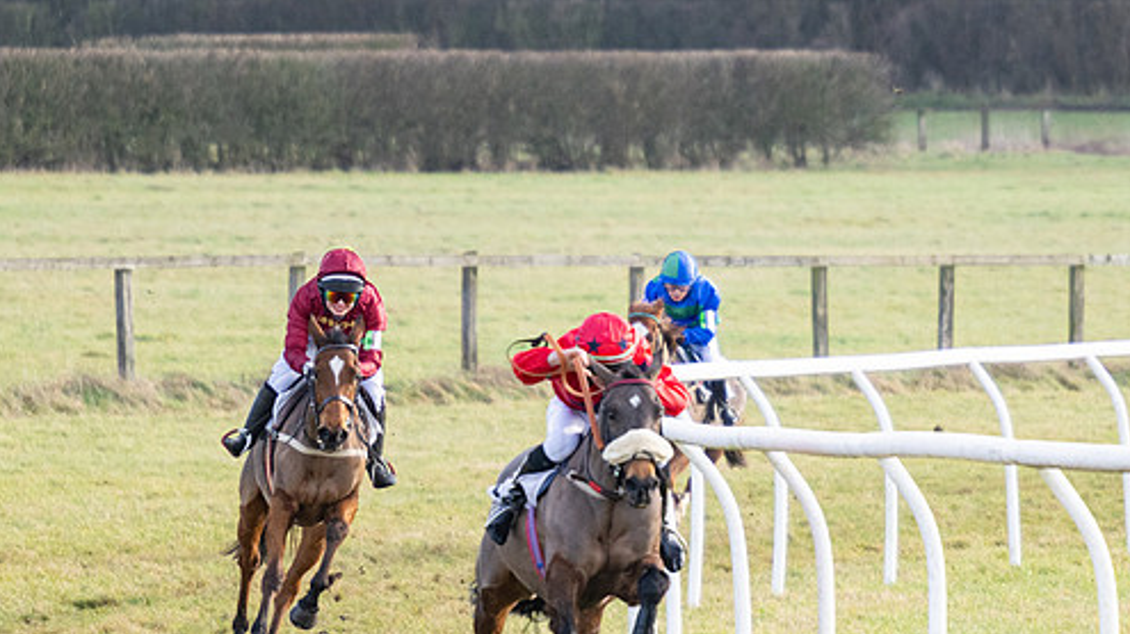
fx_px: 12759
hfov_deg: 5.1
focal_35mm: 426
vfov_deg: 2.8
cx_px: 717
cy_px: 467
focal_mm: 210
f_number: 4
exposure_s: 1/2000
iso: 800
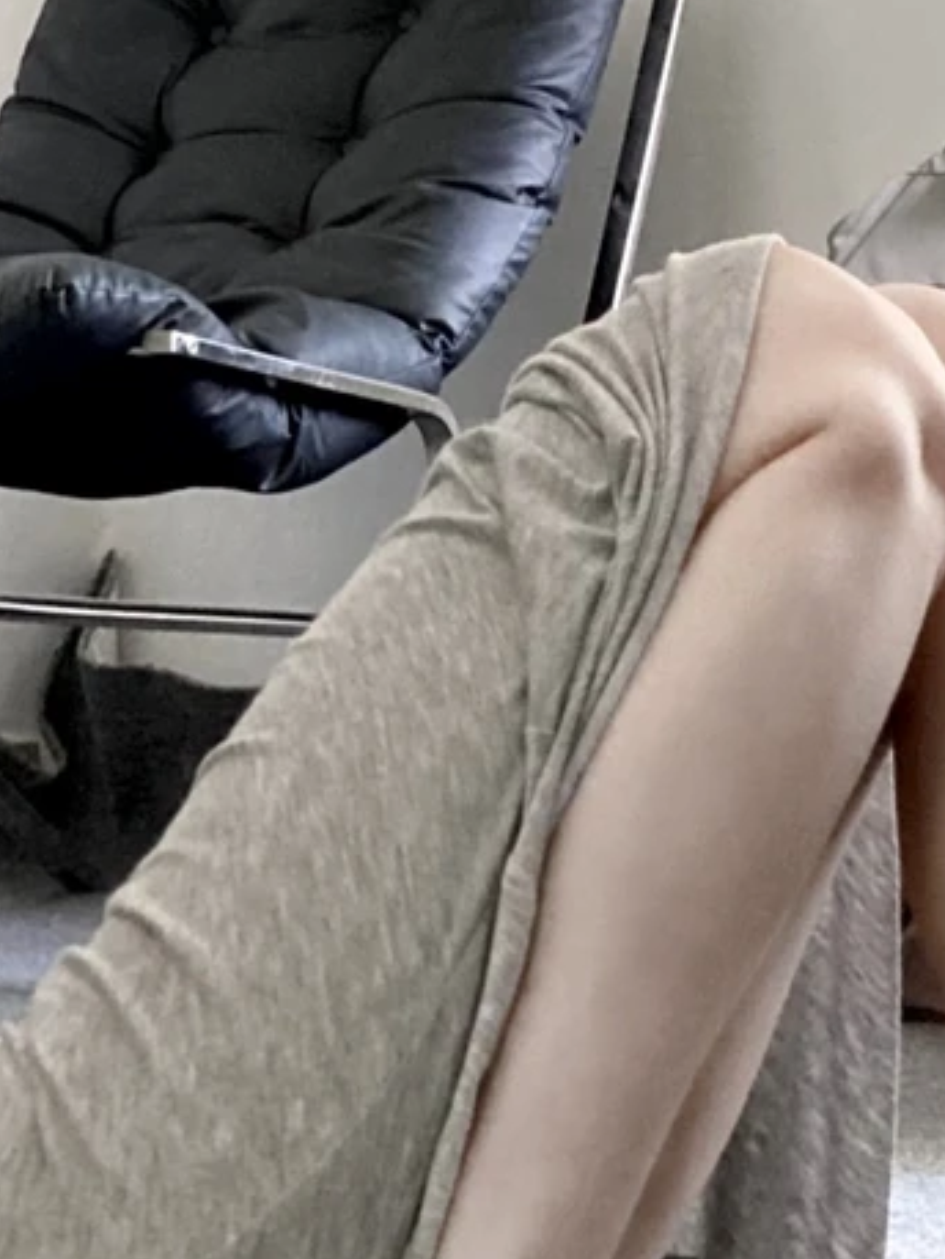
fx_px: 3200
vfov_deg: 22.2
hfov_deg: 16.7
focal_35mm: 88
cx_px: 223
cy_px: 481
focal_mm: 3.99
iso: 320
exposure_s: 1/60
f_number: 1.8
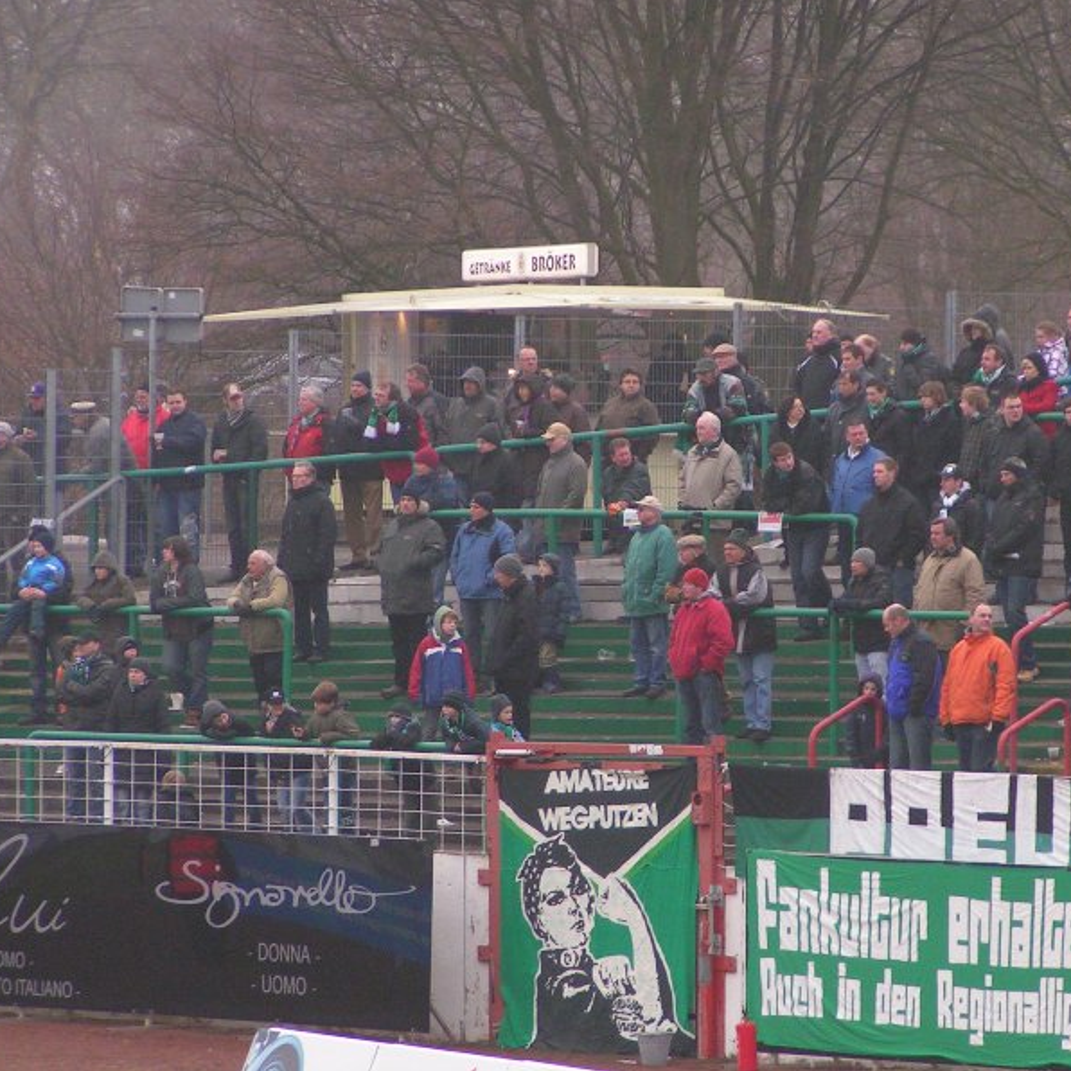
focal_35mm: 268
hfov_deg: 6.5
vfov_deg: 6.5
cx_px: 609
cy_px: 534
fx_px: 9381
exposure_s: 1/320
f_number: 3.5
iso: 200
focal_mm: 34.5
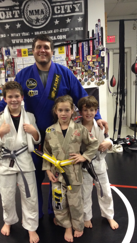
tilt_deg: -8.4
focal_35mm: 39
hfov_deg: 30.2
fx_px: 252
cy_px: 124
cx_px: 47
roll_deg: +3.5
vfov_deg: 51.6
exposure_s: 1/20
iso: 160
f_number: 2.4
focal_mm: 4.28
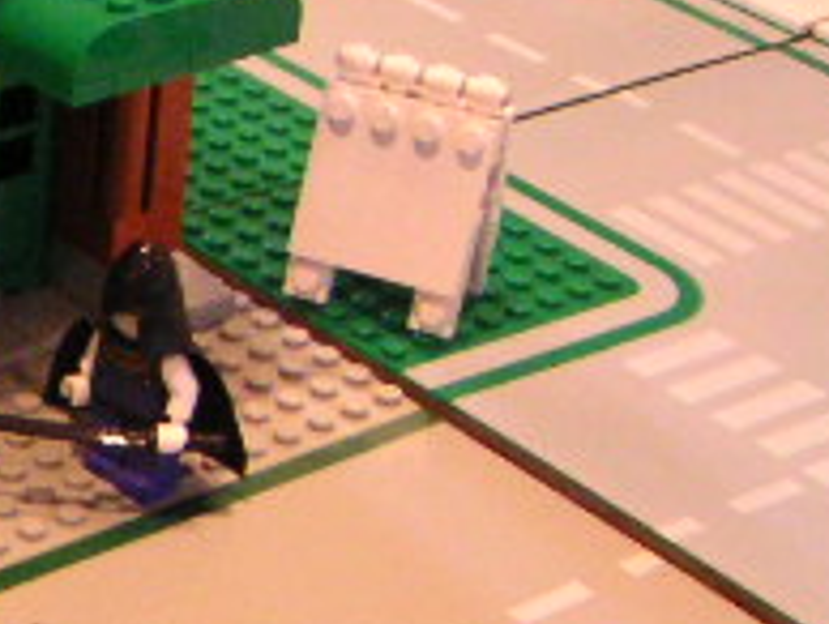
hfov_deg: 14.8
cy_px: 586
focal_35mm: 122
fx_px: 2925
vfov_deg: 12.1
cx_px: -474
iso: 400
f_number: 2.8
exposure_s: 1/15
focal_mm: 4.8
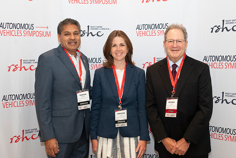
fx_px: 334
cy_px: 79
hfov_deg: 38.9
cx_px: 118
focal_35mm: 51
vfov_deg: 26.5
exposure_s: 1/80
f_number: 8
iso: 2500
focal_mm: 34
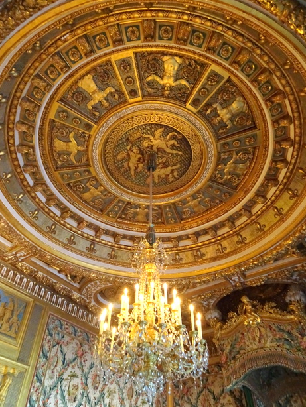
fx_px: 294
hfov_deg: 54.9
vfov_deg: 69.4
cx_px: 149
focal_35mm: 25
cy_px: 197
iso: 1000
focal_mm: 4.1
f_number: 3.5
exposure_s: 1/8
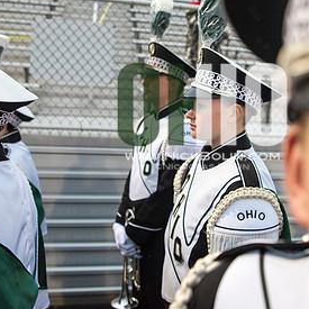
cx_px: 202
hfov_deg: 38.8
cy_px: 116
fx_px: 434
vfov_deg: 38.9
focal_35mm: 43
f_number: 3.2
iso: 2000
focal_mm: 24
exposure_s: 1/800
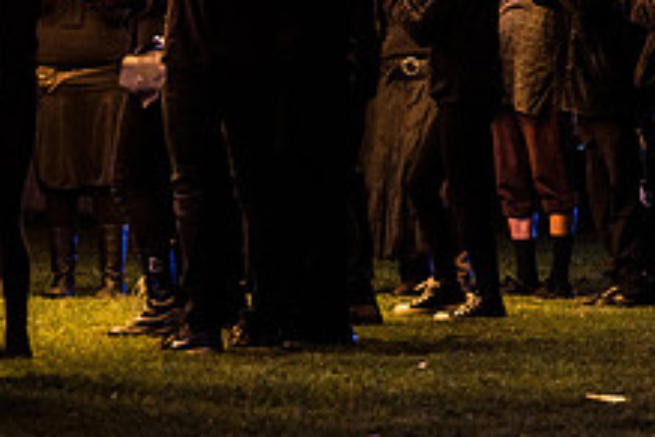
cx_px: -102
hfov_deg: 10.2
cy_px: -127
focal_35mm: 199
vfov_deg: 6.8
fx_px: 3620
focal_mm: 75
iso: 360
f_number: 4
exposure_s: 1/125
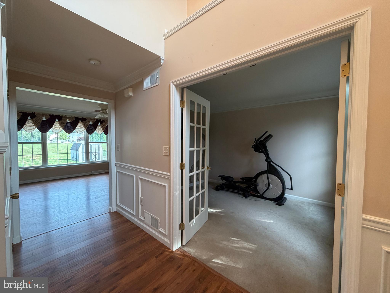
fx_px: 158
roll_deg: -0.2
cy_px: 146
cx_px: 195
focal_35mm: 14
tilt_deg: -2.4
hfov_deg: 102.1
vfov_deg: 85.7
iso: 250
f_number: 2.2
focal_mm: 2.22
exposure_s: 1/120
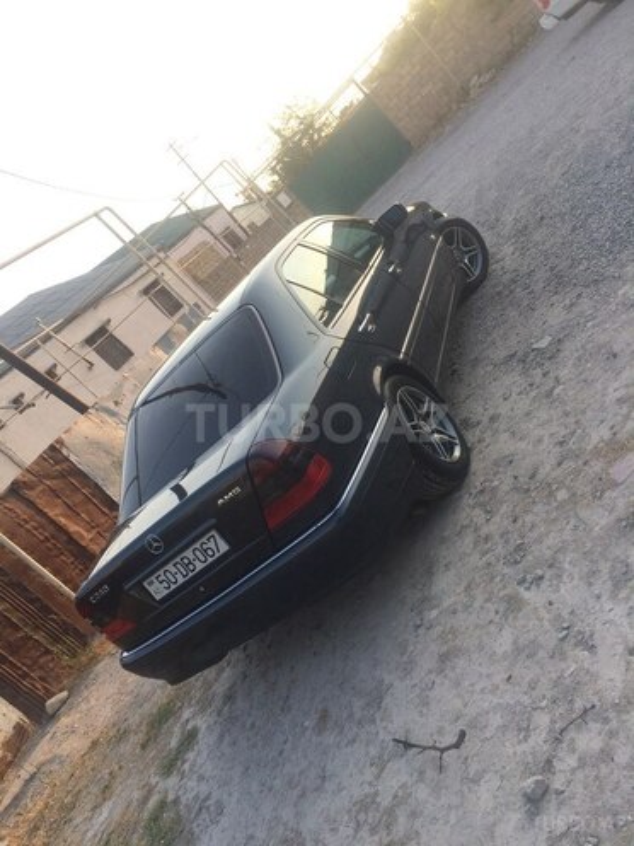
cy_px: 423
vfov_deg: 61.7
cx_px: 317
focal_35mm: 29
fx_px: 708
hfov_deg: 48.2
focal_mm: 4.15
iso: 32
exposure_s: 1/383
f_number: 2.2
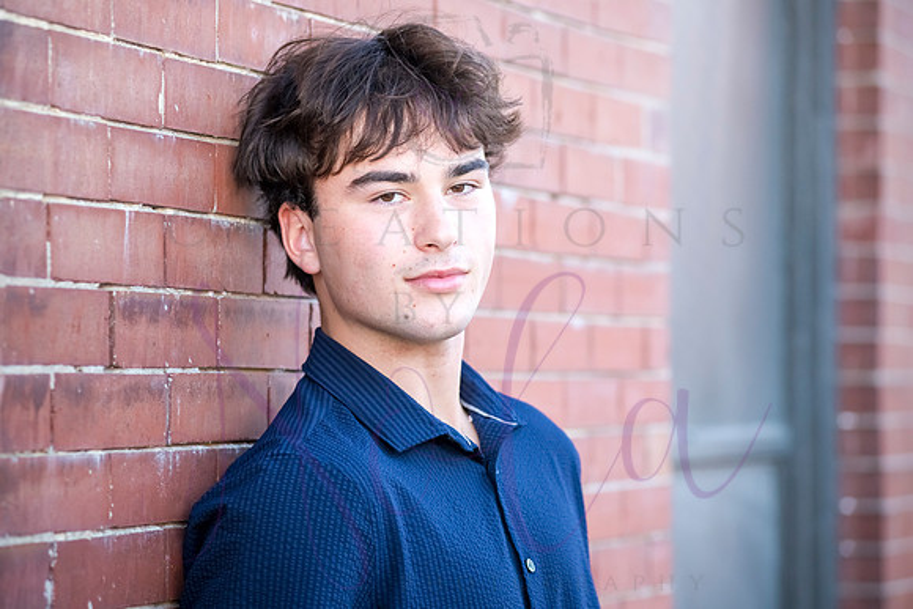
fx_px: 3129
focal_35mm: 123
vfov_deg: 11.1
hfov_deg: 16.6
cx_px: 456
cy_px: 304
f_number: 4.5
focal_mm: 120
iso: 800
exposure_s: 1/640
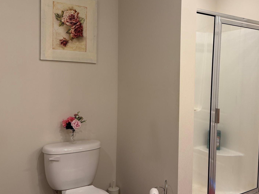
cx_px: 162
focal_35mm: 35
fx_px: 262
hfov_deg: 52.1
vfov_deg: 40.7
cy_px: 90
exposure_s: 1/120
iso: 160
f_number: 1.78
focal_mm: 6.76
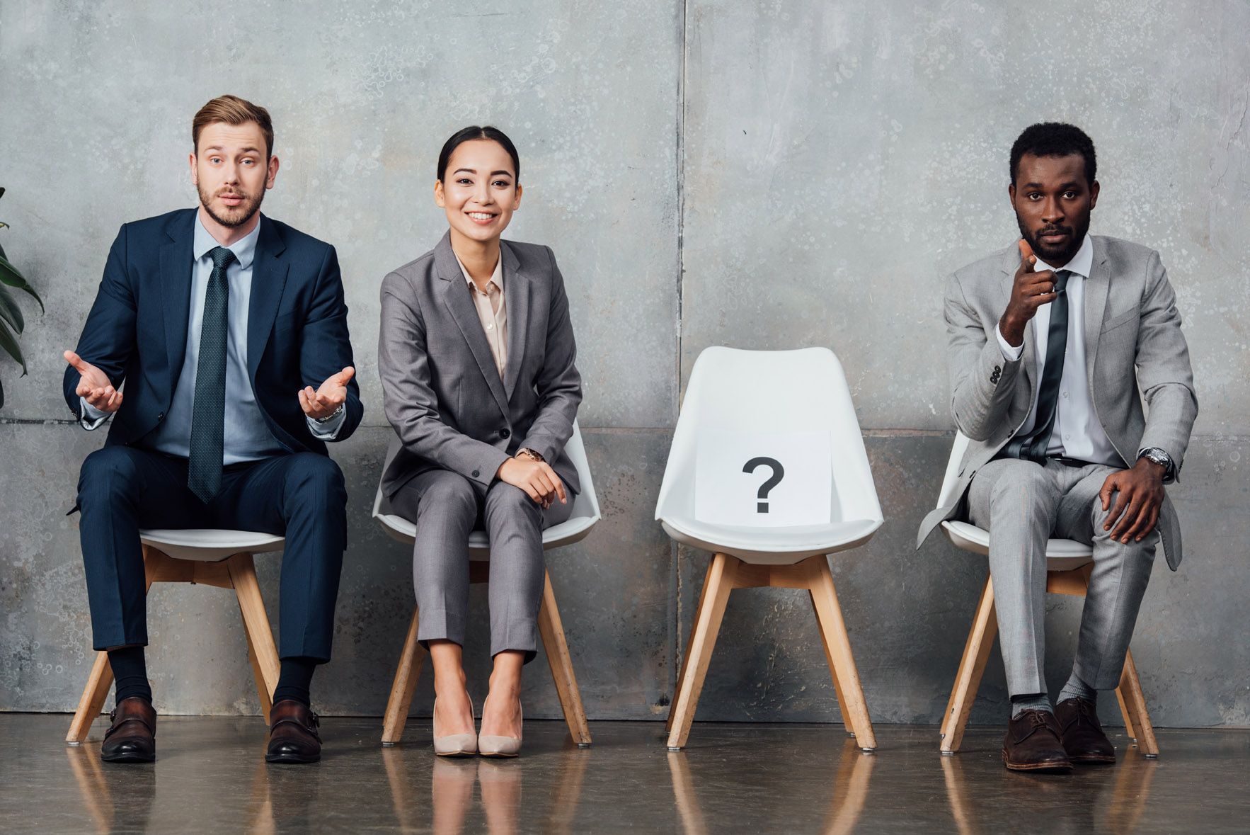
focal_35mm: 110
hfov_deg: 18.6
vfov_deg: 12.5
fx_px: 3821
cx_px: 625
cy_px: 418
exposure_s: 1/200
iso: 125
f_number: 6.3
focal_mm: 110
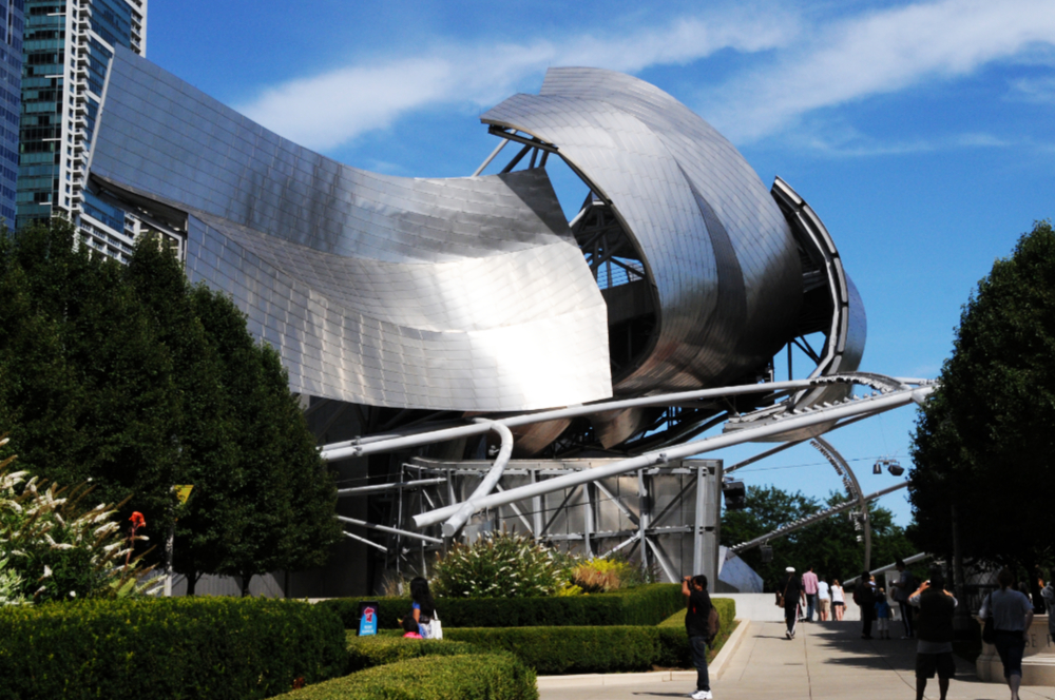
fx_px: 1361
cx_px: 528
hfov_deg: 42.4
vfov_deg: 28.9
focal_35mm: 46
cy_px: 350
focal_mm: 31
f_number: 18
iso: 500
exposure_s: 1/1000
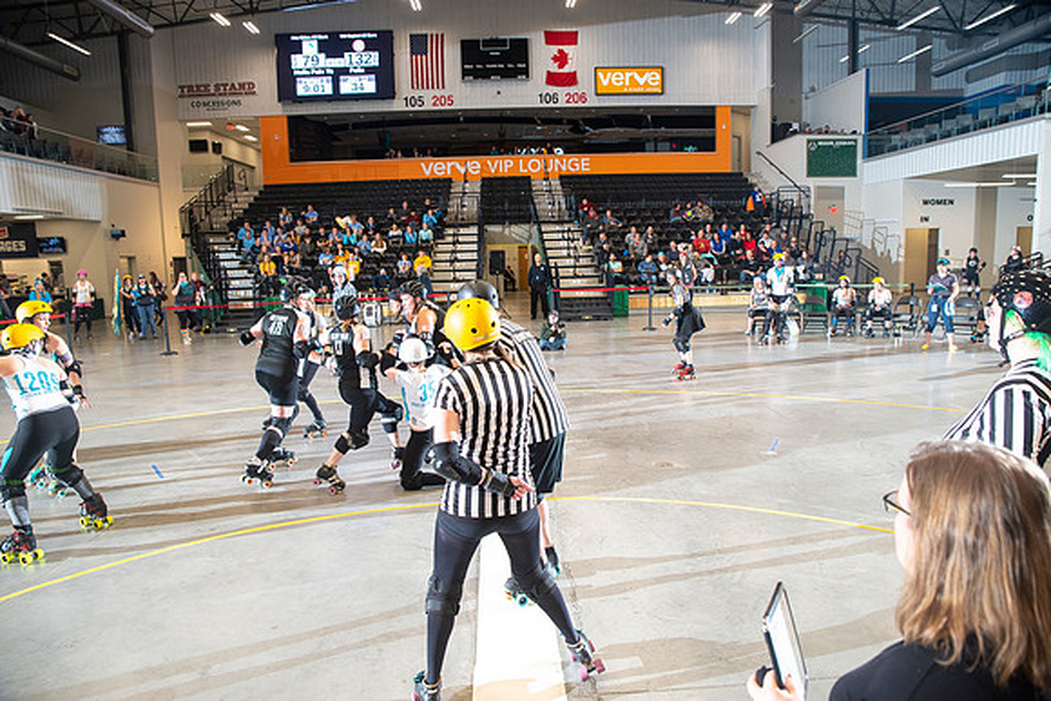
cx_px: 526
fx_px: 701
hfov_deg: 73.7
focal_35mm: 24
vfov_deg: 53.2
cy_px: 350
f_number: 5
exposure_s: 1/160
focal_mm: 24
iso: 500
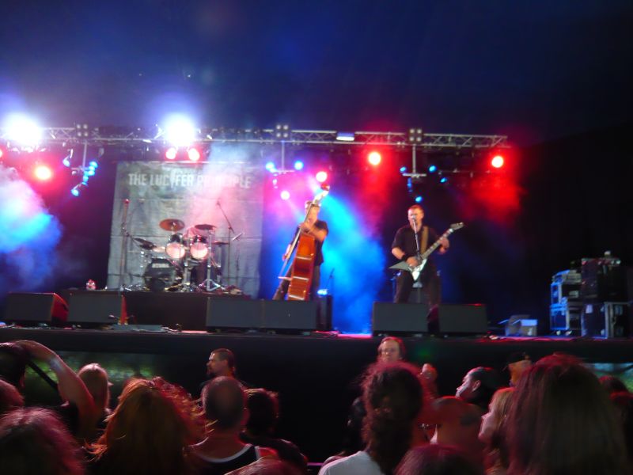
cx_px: 316
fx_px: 512
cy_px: 238
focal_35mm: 28
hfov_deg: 63.4
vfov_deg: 49.7
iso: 200
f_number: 2.8
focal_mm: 4.6
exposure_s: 1/8
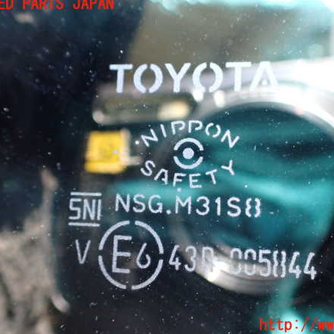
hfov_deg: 45.8
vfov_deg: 46.0
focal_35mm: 36
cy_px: 165
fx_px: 393
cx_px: 203
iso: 800
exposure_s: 1/125
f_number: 2.3
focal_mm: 5.4
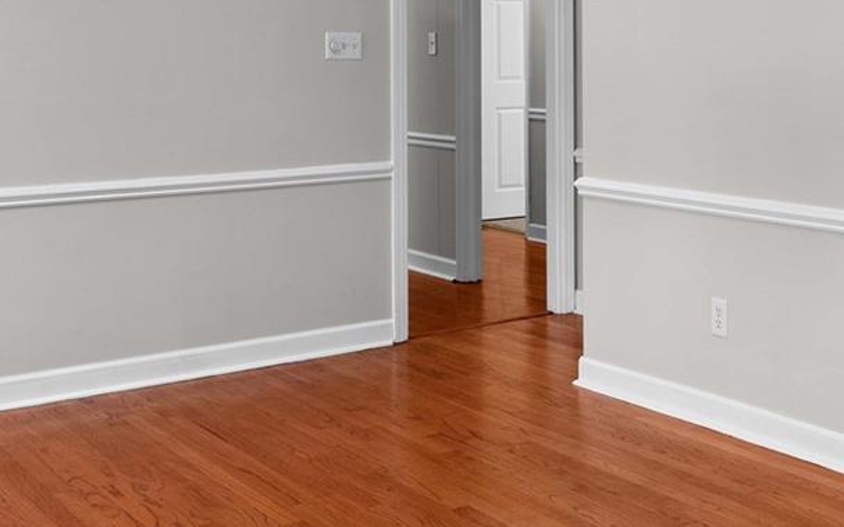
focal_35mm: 55
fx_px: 1265
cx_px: 723
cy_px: 44
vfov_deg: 22.9
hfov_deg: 35.2
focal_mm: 16
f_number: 8
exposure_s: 1/2.5
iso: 100
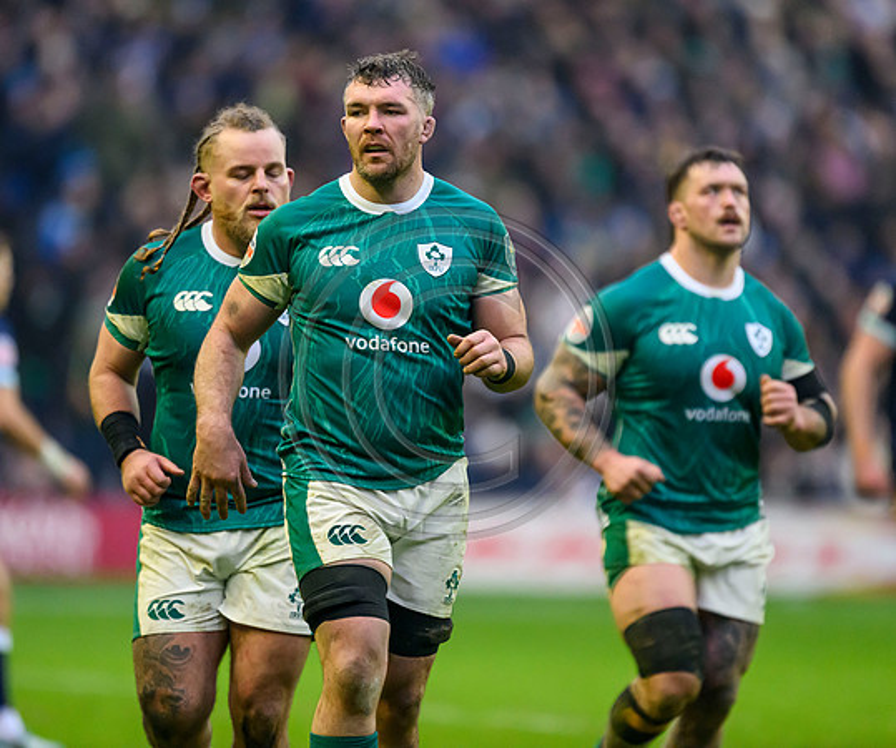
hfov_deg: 2.8
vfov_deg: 2.3
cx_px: 405
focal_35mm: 680
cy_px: 355
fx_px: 18331
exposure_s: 1/1600
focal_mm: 560
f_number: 4
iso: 5000
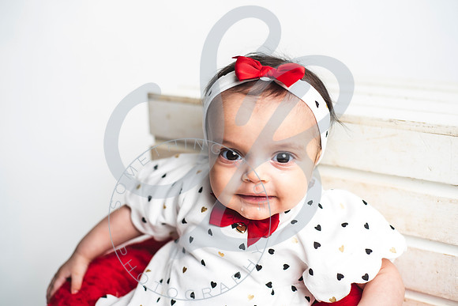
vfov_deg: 27.0
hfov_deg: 39.6
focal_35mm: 50
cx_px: 229
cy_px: 153
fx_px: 636
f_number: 2.8
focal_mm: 50
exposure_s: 1/200
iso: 64
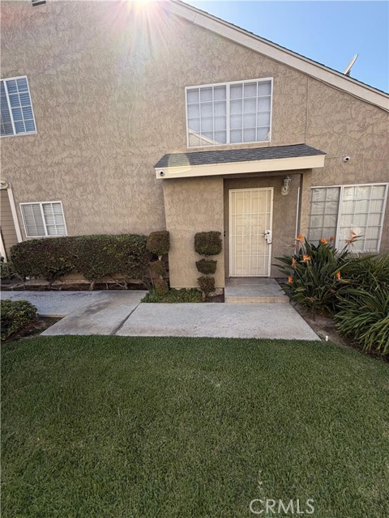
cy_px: 259
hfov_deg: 85.7
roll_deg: +3.5
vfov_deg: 102.1
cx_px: 194
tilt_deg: -13.2
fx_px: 210
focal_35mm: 14
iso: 50
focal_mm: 2.22
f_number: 2.2
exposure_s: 1/502
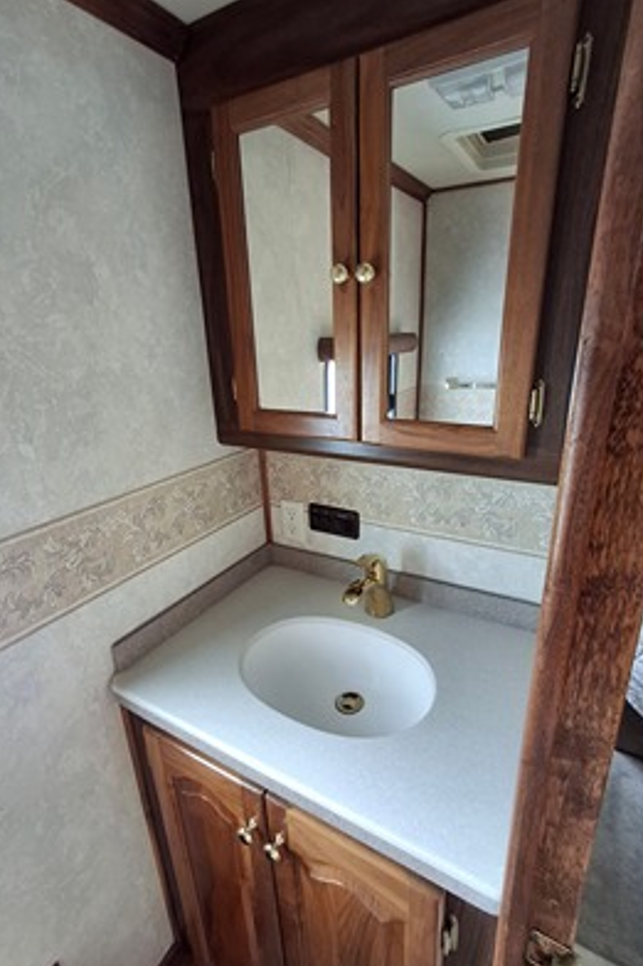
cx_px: 315
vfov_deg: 93.3
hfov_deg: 70.4
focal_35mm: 17
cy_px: 490
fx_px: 456
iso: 50
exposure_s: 1/60
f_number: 2.2
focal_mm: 1.64
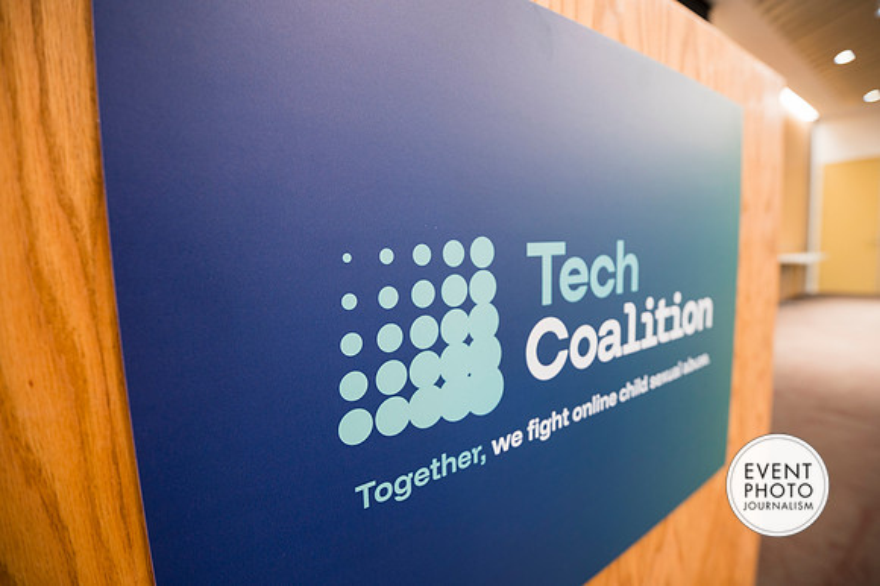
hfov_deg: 93.3
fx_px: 415
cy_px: 293
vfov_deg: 70.4
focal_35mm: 17
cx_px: 440
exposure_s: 1/30
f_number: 4
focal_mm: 17
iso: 360
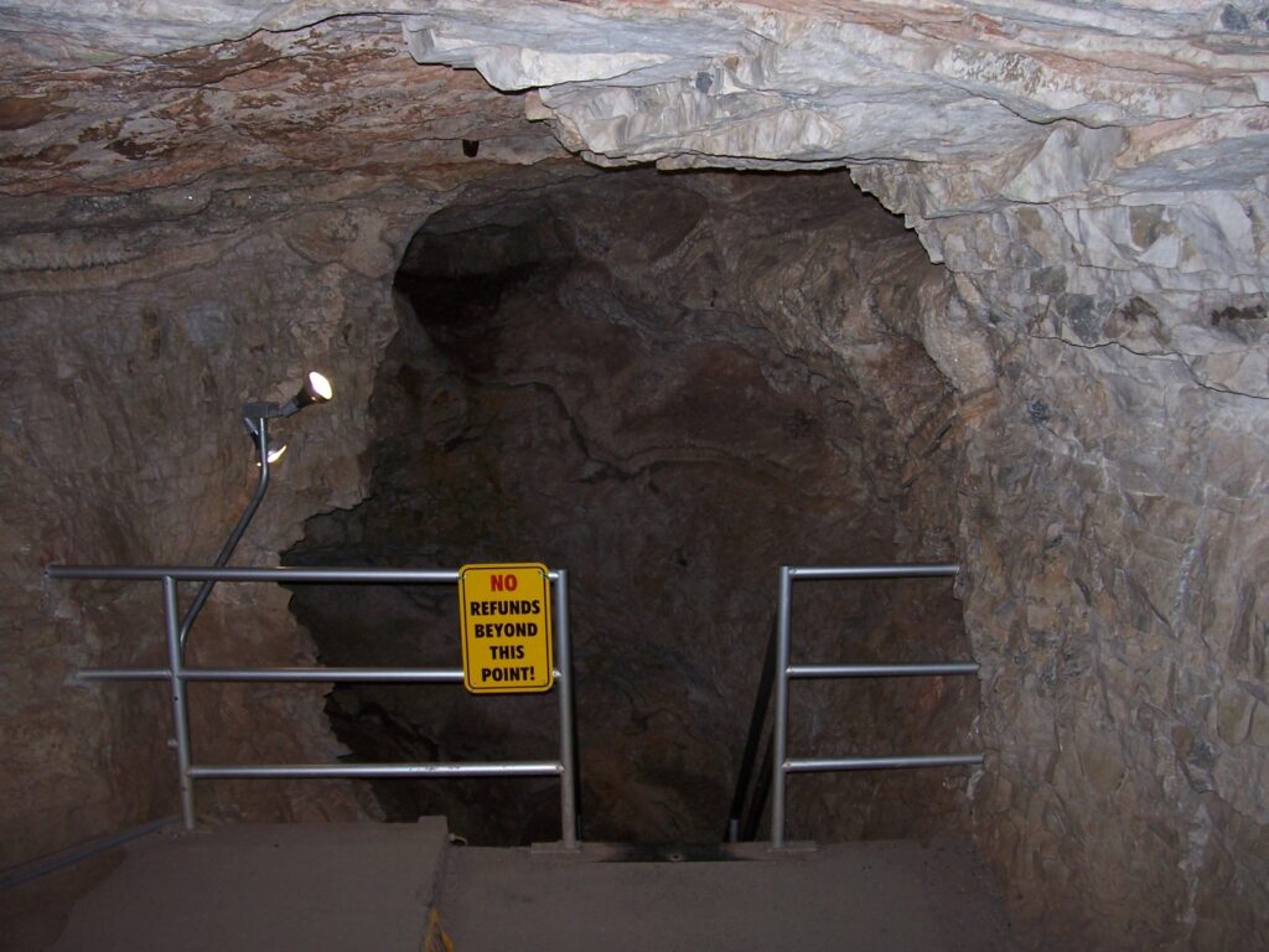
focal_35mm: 34
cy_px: 476
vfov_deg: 41.8
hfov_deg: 54.0
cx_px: 634
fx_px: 1246
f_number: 2.7
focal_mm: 5.6
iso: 80
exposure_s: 1/60
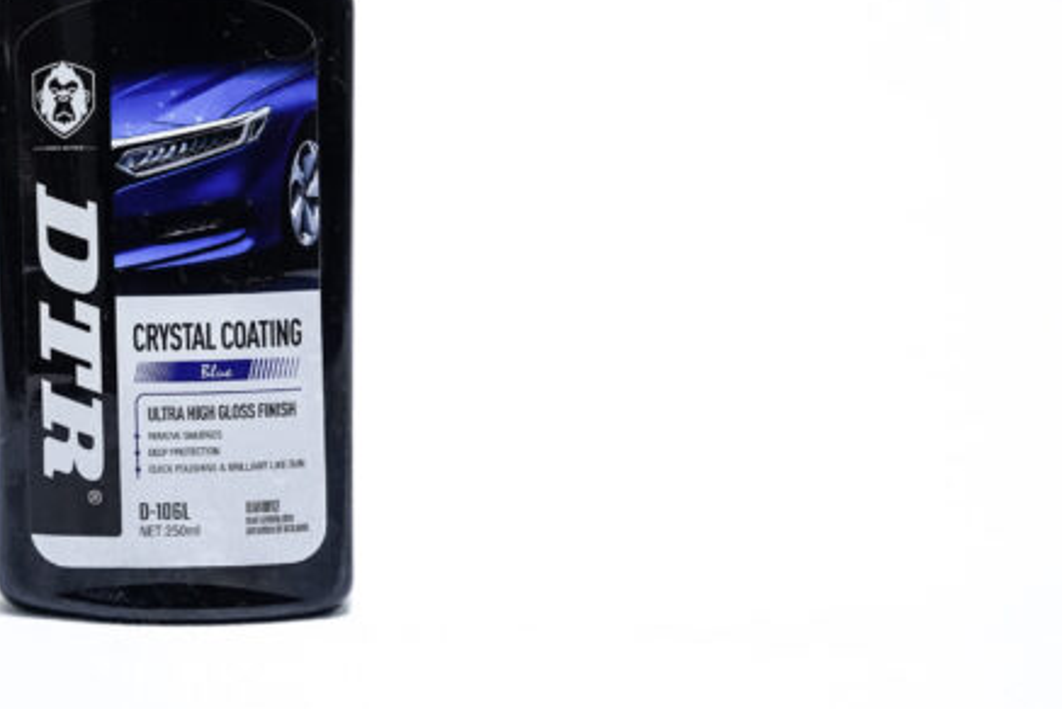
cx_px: 221
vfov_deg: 14.2
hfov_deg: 21.0
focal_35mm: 96
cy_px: 182
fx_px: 2834
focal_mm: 60
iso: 3200
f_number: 8
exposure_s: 1/250
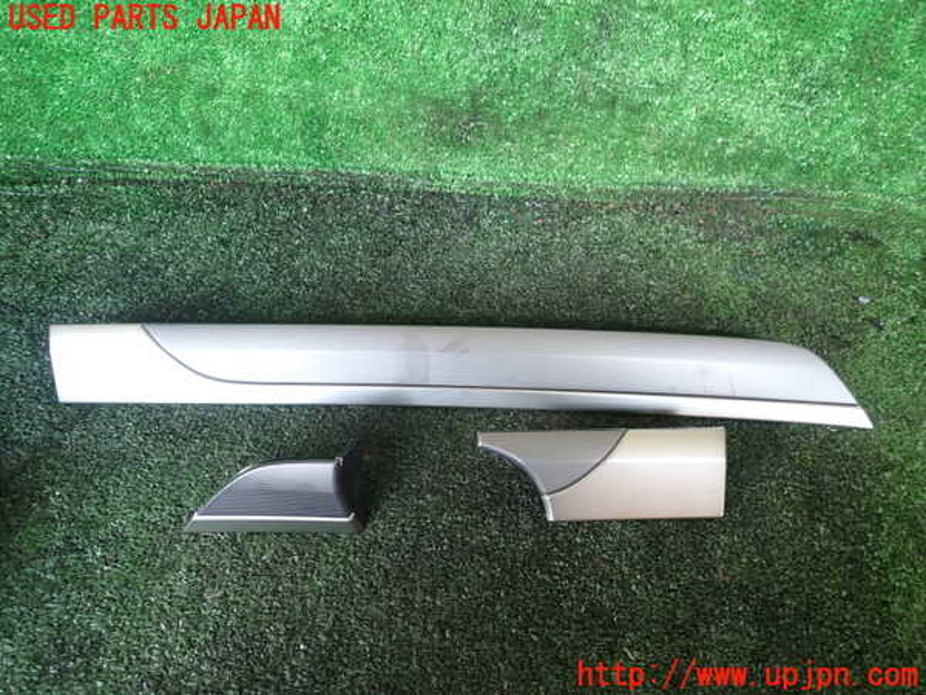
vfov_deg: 54.9
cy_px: 348
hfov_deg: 69.4
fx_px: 669
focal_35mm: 25
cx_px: 463
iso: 125
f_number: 2
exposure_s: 1/60
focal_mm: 4.5
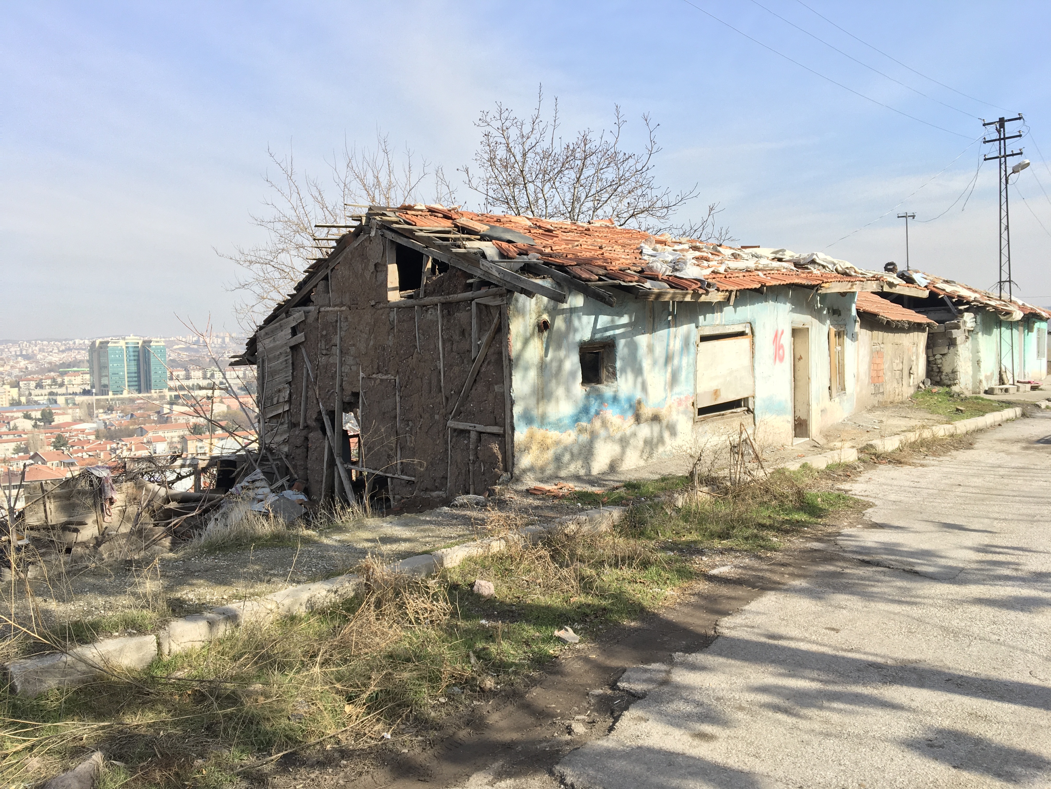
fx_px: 880
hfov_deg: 61.7
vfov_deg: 48.2
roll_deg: +2.7
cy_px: 394
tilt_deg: +1.2
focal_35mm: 29
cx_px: 526
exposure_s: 1/884
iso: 25
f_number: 2.2
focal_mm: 4.15
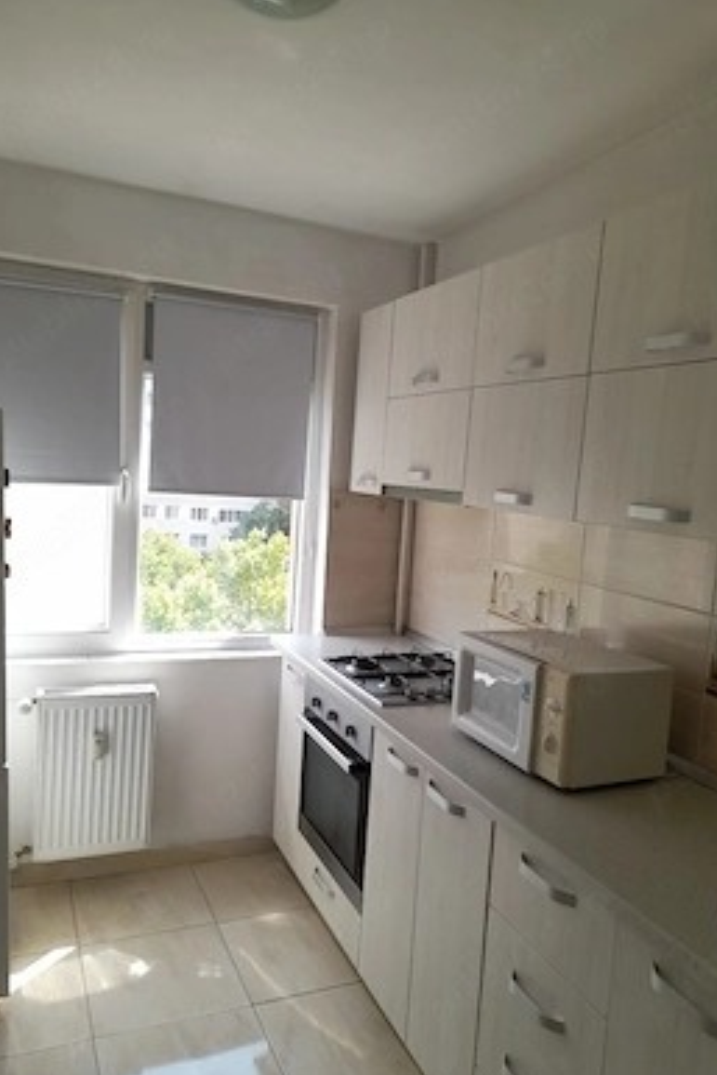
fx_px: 806
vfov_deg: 67.3
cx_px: 357
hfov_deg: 48.0
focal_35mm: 27
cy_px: 553
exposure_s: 1/100
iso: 25
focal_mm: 4.6
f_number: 2
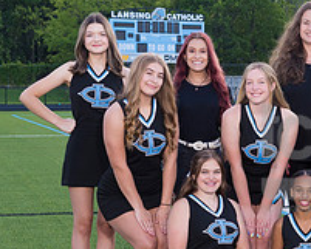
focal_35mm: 151
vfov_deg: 10.2
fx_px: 1391
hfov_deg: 12.6
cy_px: 155
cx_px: 304
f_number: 7.1
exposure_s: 1/250
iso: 320
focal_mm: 52
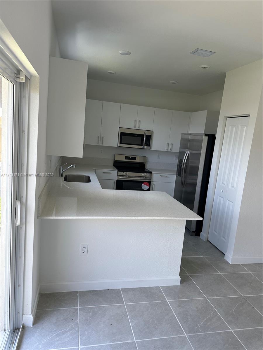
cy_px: 175
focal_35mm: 24
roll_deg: -6.4
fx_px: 243
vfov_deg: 71.6
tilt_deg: -9.7
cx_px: 132
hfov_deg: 56.8
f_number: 1.78
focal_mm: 6.86
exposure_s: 1/121
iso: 80
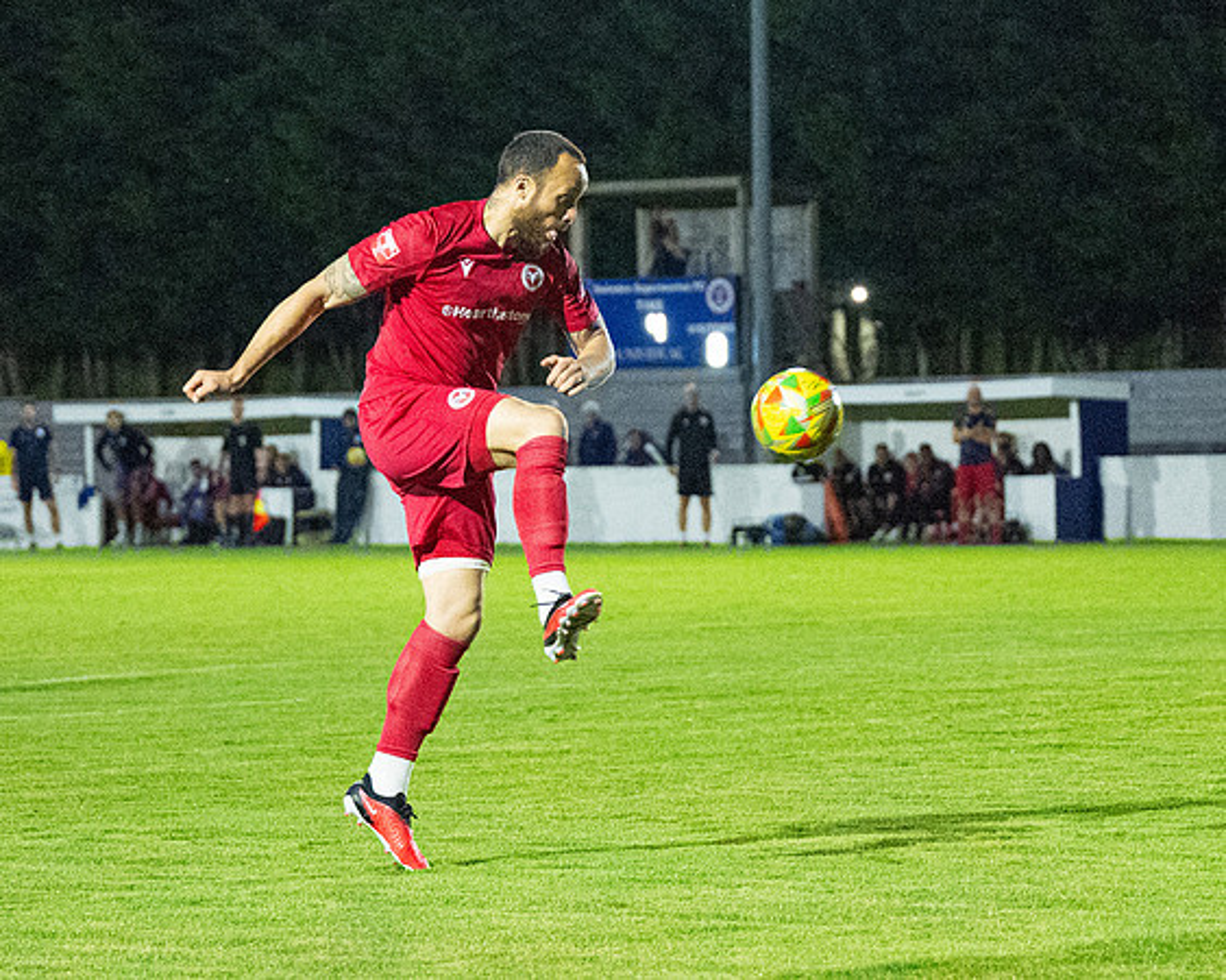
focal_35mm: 182
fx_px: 6619
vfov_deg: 8.5
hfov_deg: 10.6
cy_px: 527
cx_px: 614
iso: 8000
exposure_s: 1/1250
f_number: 2.8
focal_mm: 70
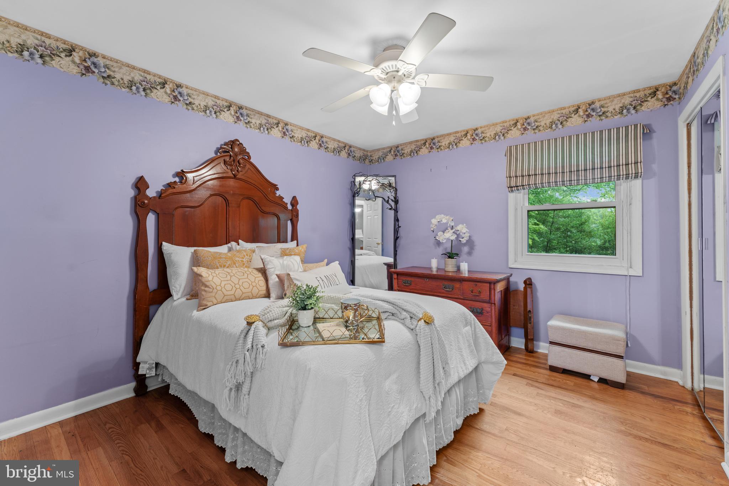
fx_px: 283
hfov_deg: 104.3
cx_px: 364
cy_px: 243
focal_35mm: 14
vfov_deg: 81.2
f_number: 8
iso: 100
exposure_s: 5
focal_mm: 14
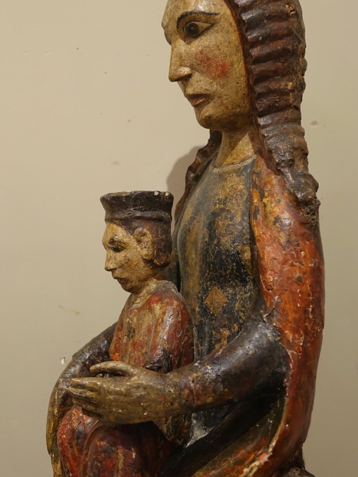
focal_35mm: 56
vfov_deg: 34.3
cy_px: 207
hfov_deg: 26.1
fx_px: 772
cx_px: 177
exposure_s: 1/25
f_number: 2.8
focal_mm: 18.59
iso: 800
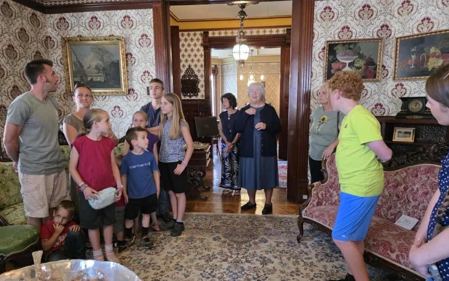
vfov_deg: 49.1
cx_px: 225
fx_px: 306
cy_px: 157
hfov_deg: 72.6
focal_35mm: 25
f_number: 1.7
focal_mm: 6.3
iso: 1250
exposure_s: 1/120
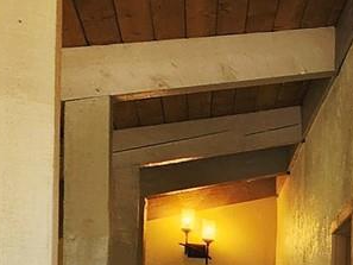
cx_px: 845
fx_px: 714
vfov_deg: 18.9
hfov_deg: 15.2
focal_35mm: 70
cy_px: 380
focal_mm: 2.2
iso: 125
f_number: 2.2
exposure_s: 1/60.2
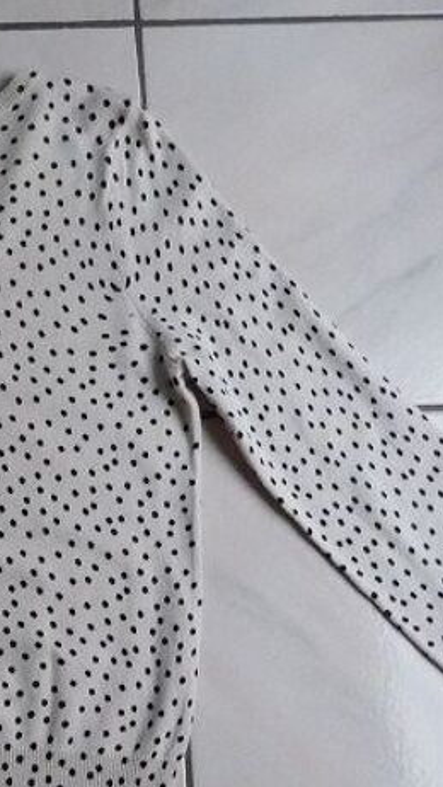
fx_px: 1378
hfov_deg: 17.3
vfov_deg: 31.2
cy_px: 608
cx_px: -114
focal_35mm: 66
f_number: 3.3
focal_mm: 4.7
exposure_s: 1/30
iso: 320
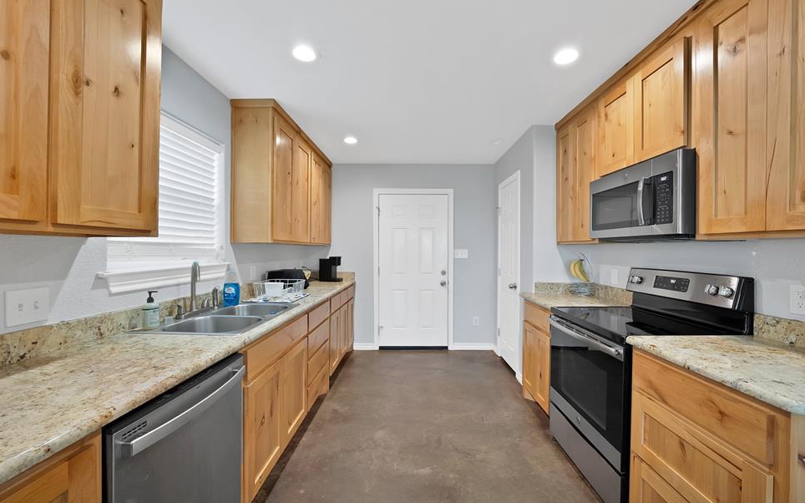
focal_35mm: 13
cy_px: 256
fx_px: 285
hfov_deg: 109.3
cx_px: 413
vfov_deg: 82.8
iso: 640
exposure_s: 1/2
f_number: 9
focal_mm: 12
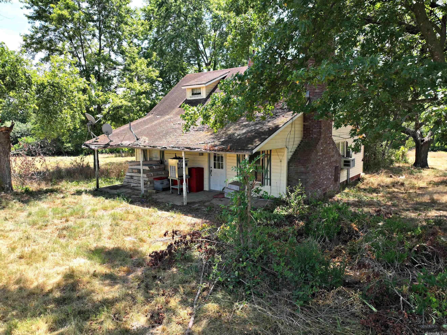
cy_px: 168
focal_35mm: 24
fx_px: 310
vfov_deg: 56.8
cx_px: 224
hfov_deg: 71.6
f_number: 2.8
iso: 120
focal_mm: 12.29
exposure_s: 1/40
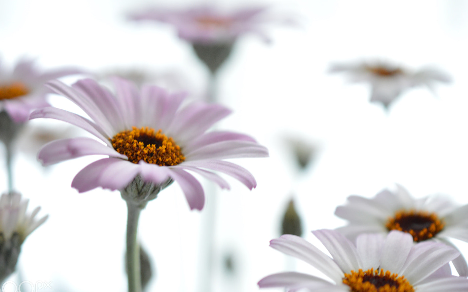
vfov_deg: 18.9
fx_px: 880
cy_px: 157
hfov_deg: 29.8
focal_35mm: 69
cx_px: 234
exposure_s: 1/30
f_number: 3.5
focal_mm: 40
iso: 800
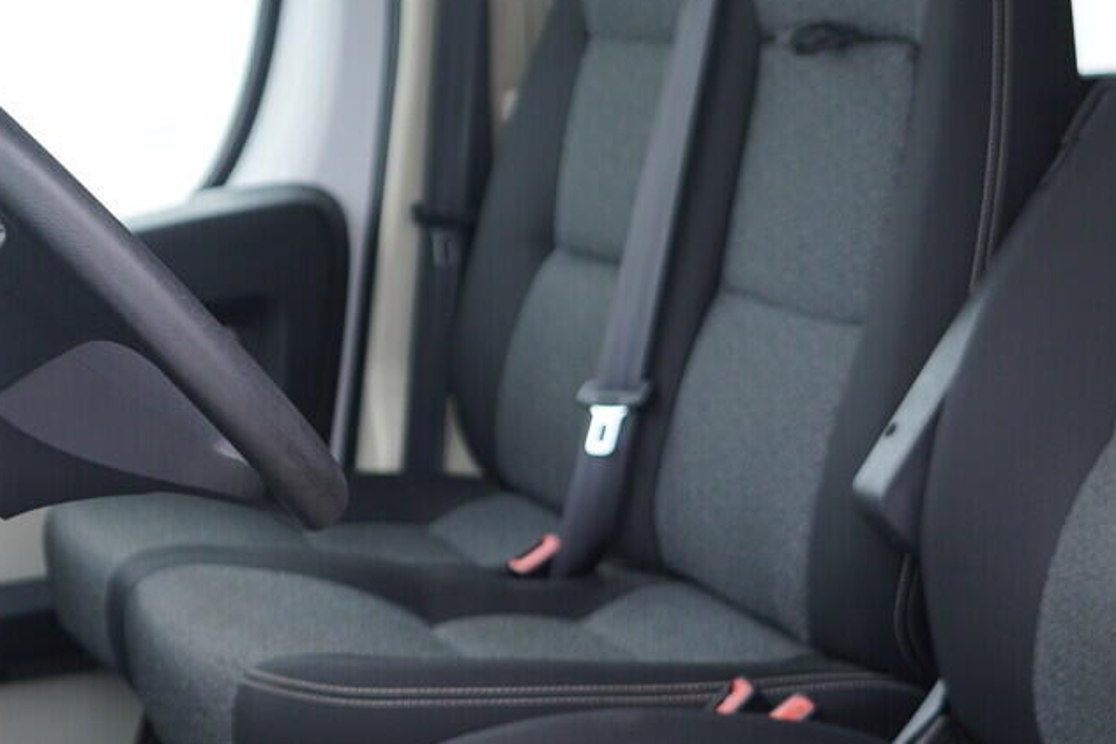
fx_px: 2541
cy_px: 440
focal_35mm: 82
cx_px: 457
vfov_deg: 16.6
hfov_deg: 24.7
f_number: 2.8
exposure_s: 1/40
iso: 160
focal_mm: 24
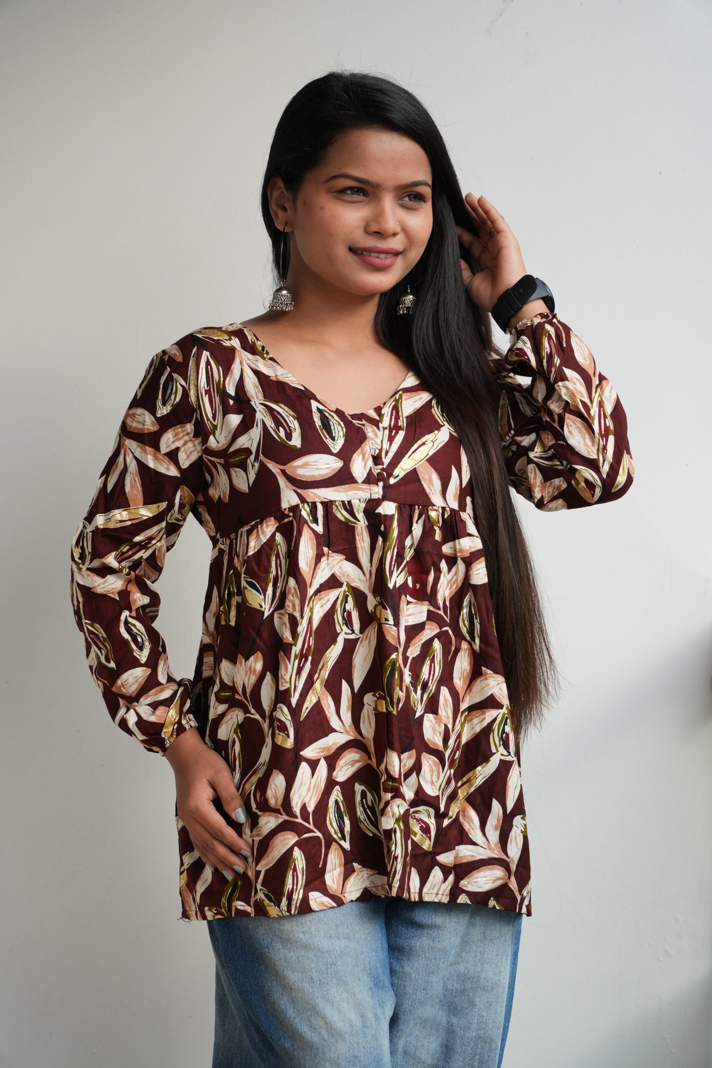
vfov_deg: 16.1
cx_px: 356
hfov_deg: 10.8
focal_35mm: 128
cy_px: 534
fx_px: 3782
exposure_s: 1/1000
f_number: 4
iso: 500
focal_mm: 85
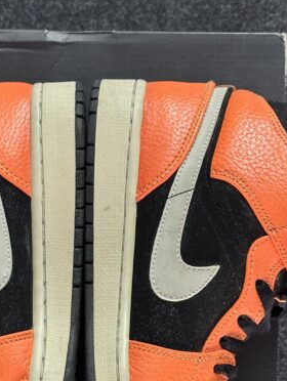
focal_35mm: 103
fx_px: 1136
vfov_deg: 18.8
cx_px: 87
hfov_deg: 14.4
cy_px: 315
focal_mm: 6.86
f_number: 1.78
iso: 250
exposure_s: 1/46
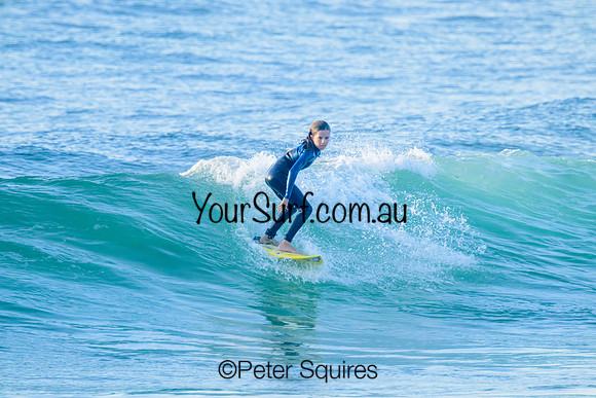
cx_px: 298
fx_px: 13247
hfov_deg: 2.6
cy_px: 199
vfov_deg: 1.7
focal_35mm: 800
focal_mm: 800
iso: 3200
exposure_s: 1/2000
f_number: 11
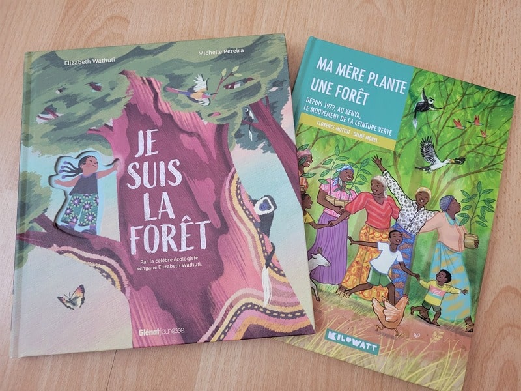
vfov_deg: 53.1
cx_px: 260
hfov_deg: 67.3
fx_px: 391
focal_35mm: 26
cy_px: 196
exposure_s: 1/40
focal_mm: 5.4
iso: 500
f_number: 1.8
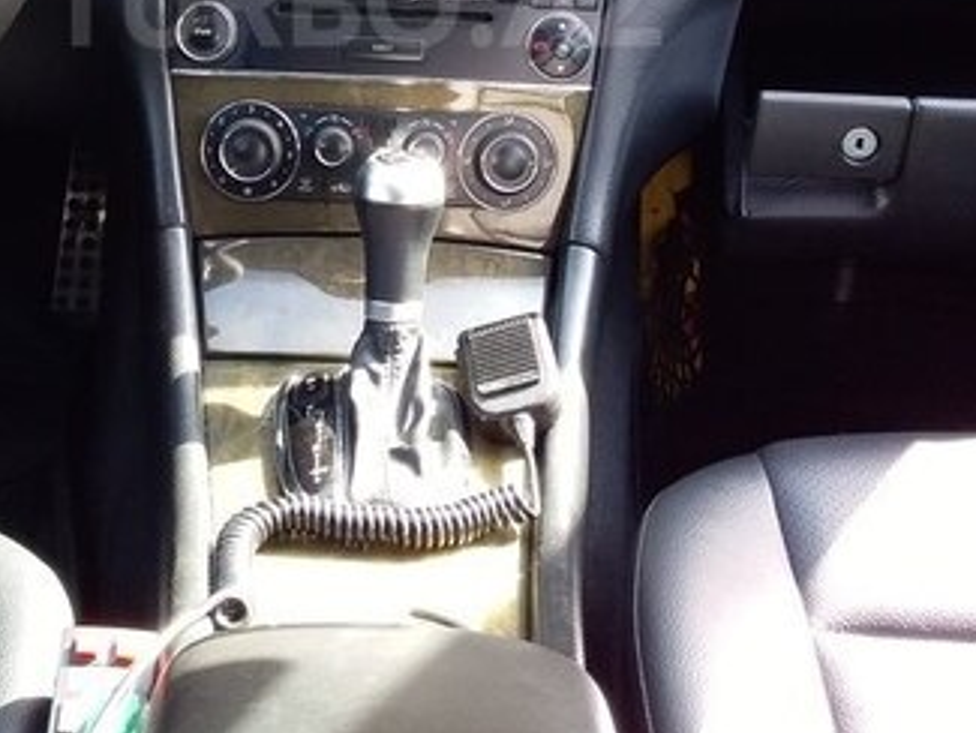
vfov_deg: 22.4
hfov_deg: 30.6
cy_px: 2
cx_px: 354
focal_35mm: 63
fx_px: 1777
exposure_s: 1/50
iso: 50
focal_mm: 3.3
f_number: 2.2
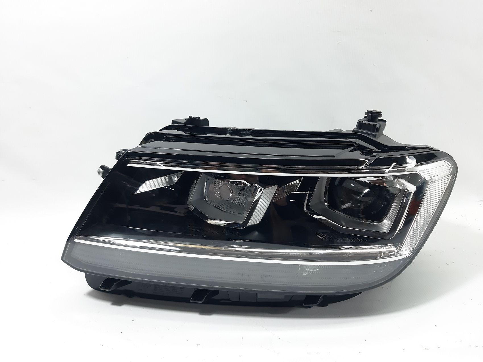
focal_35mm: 27
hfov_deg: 65.3
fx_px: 377
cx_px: 242
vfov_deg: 51.3
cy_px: 181
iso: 100
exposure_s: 1/50
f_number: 1.7
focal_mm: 3.93
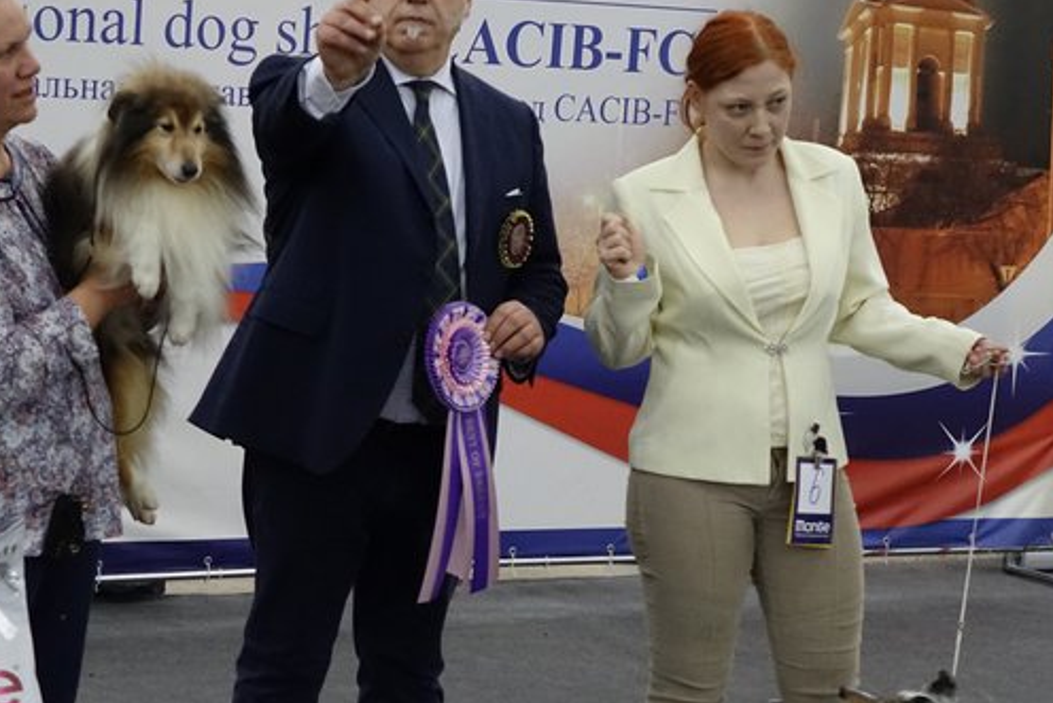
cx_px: 446
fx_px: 3160
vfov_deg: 12.7
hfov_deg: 18.9
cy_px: 422
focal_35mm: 108
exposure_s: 1/125
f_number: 2.8
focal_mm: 24.75
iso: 1600
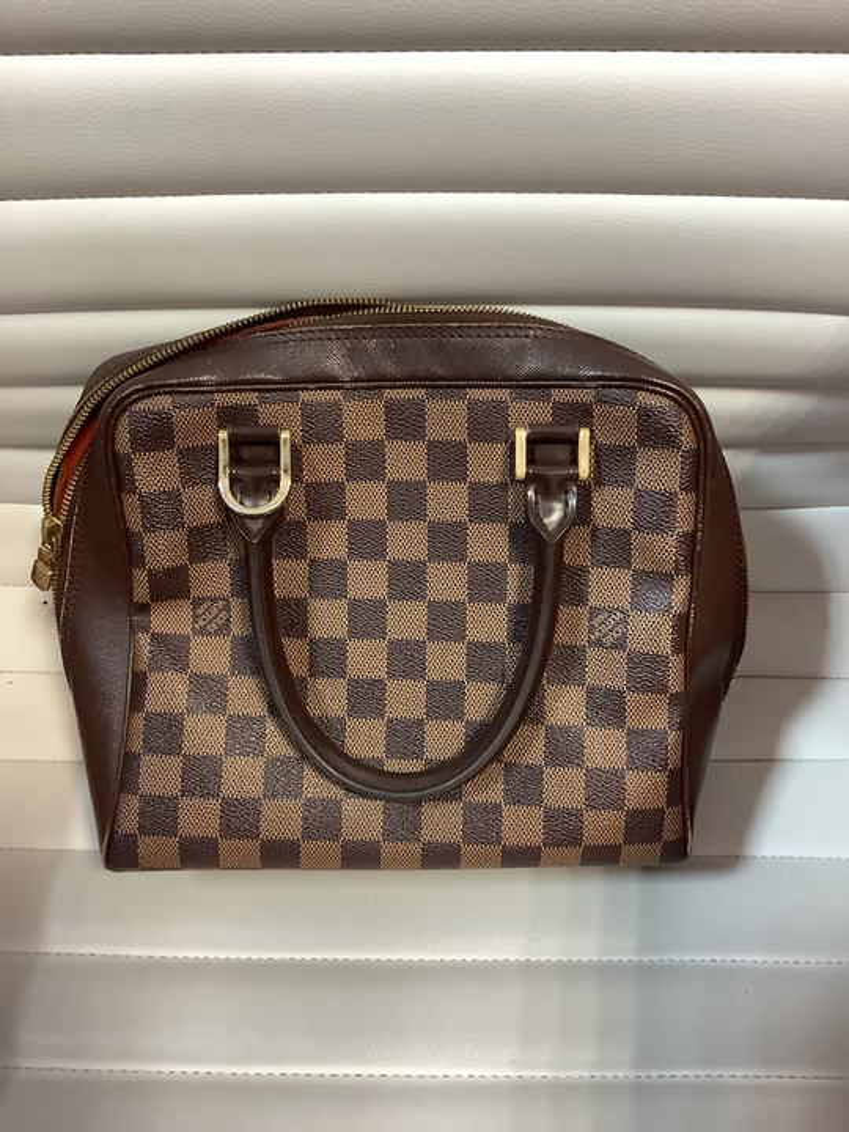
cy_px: 566
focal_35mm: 31
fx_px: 1014
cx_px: 424
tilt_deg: -56.7
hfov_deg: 45.4
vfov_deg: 58.4
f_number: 2.4
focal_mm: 3.3
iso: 320
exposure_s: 1/50
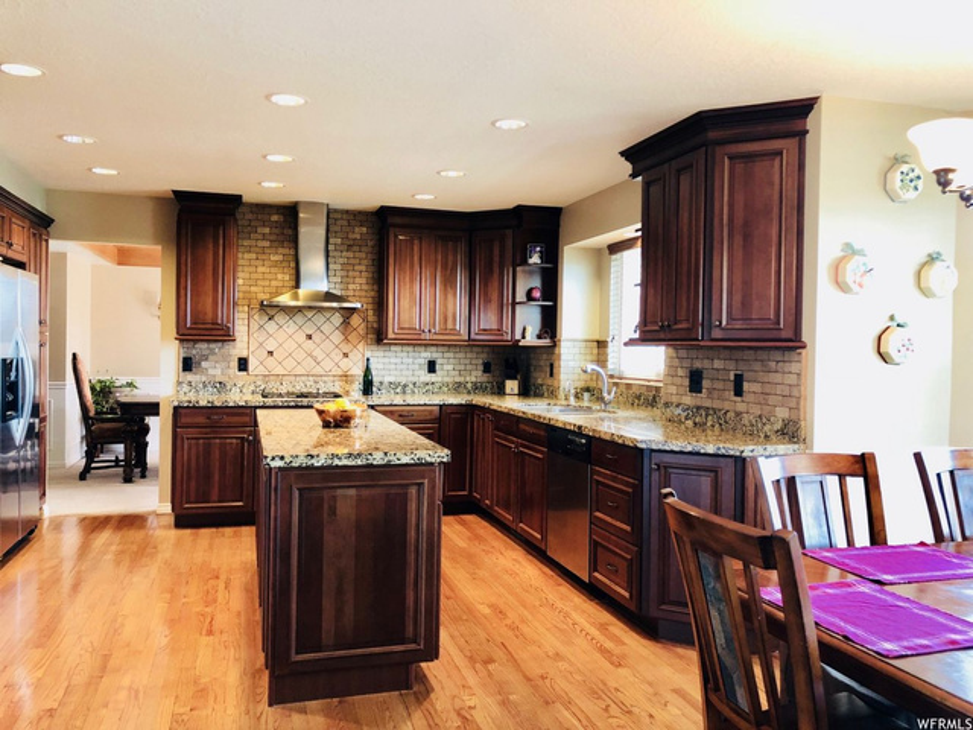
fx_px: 787
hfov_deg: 63.4
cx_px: 486
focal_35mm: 28
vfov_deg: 49.7
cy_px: 365
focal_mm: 3.99
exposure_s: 1/15
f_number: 1.8
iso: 80
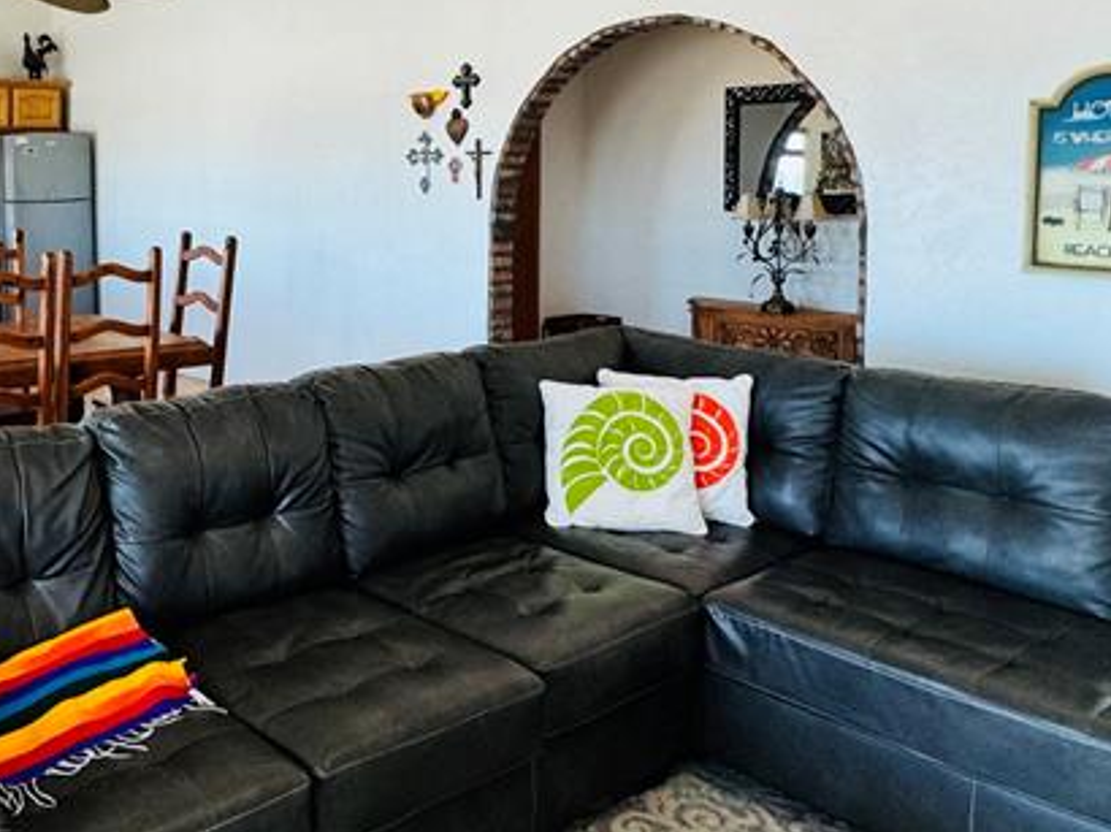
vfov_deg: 39.8
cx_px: 293
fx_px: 1123
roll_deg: -0.3
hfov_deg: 50.7
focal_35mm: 35
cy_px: 228
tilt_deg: -2.9
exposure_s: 1/120
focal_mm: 2.22
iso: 125
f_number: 2.2
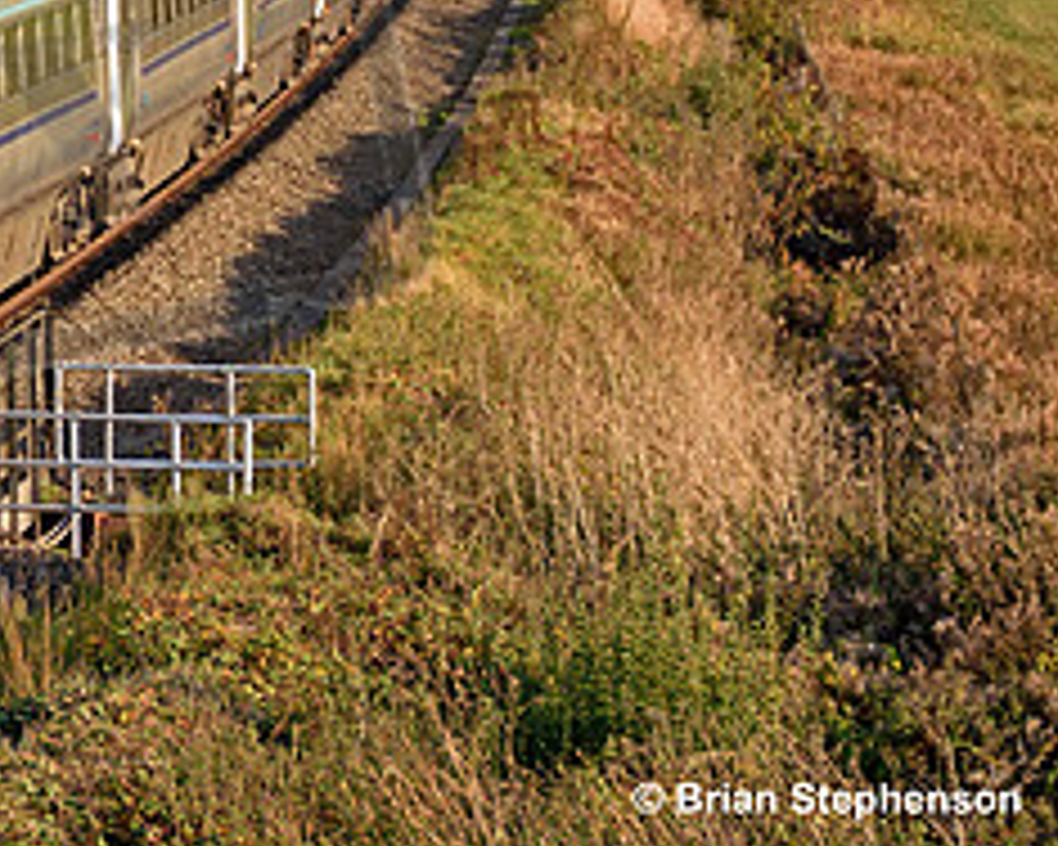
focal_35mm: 312
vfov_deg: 5.0
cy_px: -4
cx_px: -216
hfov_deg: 6.2
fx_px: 9770
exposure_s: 1/1000
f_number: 5.6
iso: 800
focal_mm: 135
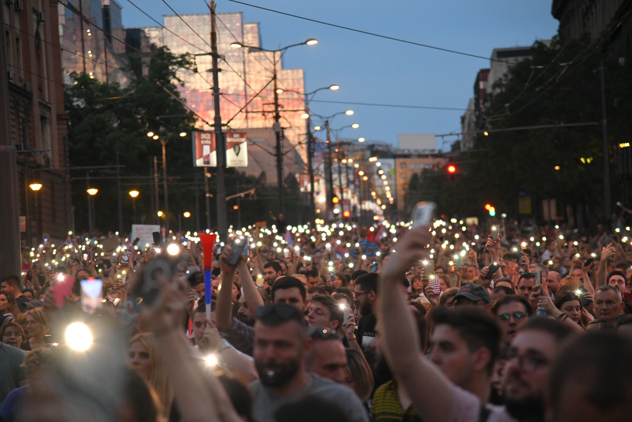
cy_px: 211
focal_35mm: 120
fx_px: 2107
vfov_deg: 11.4
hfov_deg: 17.1
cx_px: 316
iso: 4000
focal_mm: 120
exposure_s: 1/250
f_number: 4
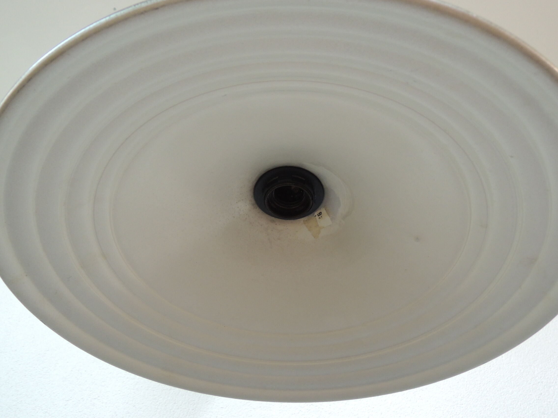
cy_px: 209
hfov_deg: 71.6
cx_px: 279
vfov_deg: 56.8
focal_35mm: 24
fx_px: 387
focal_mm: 4.3
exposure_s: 1/15
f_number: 2.8
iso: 400
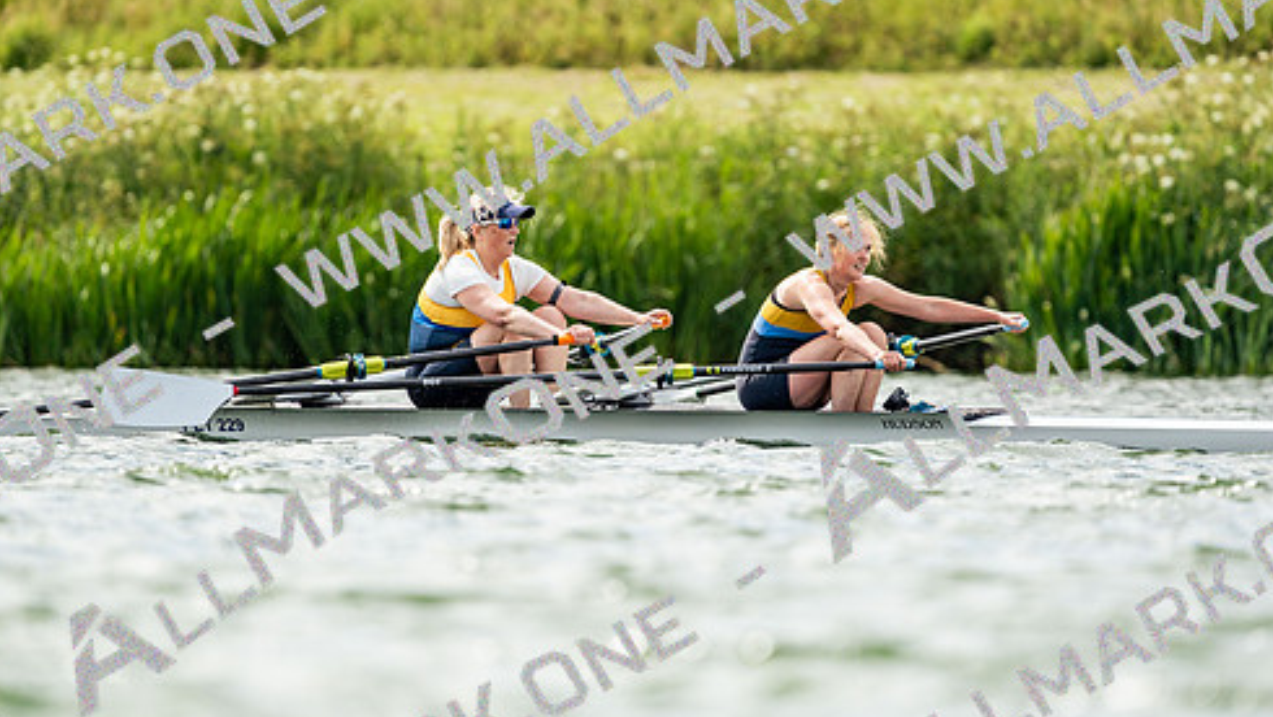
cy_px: 316
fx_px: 25122
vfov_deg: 1.6
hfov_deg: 2.9
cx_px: 598
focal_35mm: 744
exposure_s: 1/2000
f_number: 6.3
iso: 500
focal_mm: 600
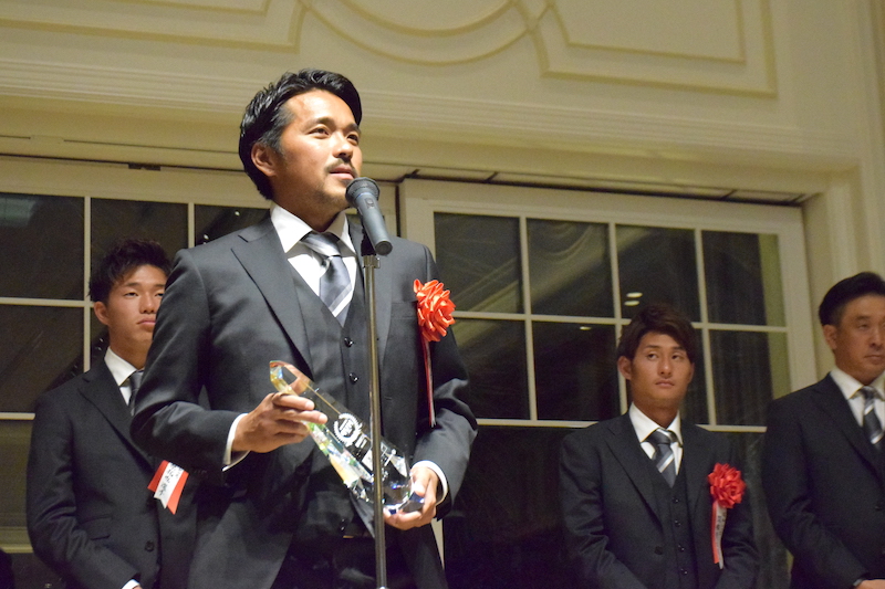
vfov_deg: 17.5
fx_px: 1917
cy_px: 294
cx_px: 442
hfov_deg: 26.0
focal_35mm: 78
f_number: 9
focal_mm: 52
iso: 12800
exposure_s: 1/250
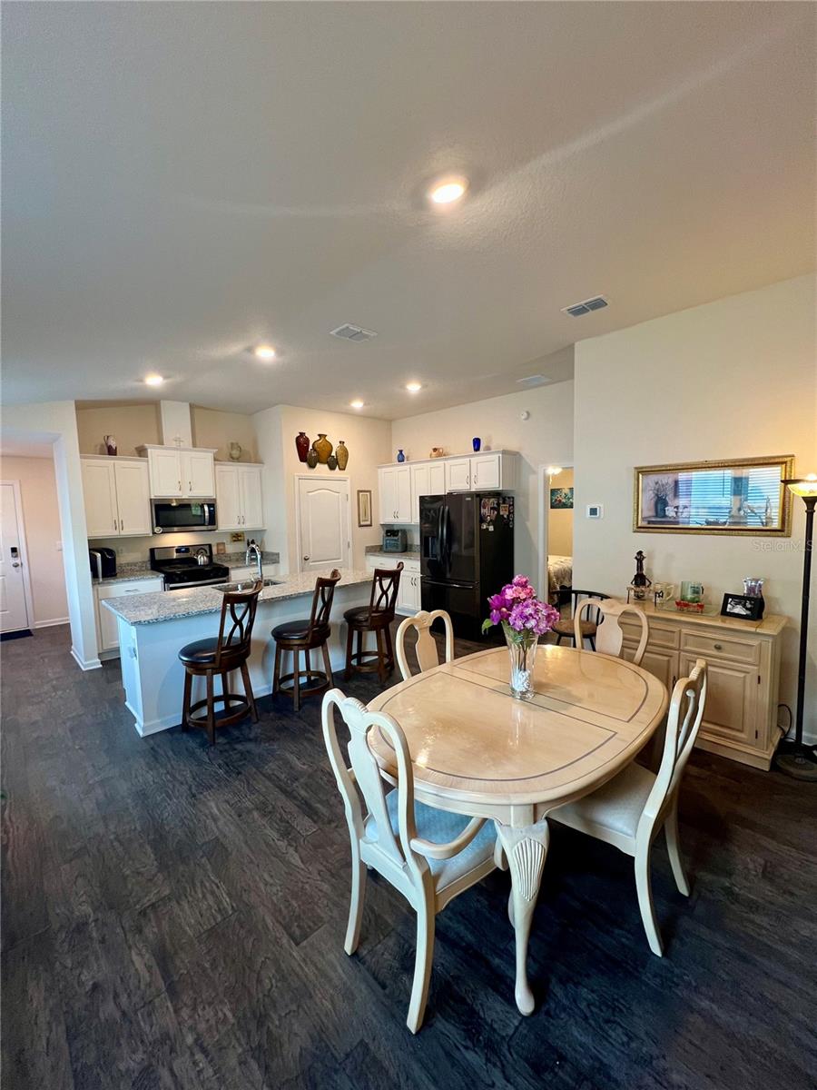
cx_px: 408
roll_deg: +1.7
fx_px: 409
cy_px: 545
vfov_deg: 106.2
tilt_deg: -5.1
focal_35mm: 13
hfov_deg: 89.9
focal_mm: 1.57
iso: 160
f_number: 1.8
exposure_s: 1/60
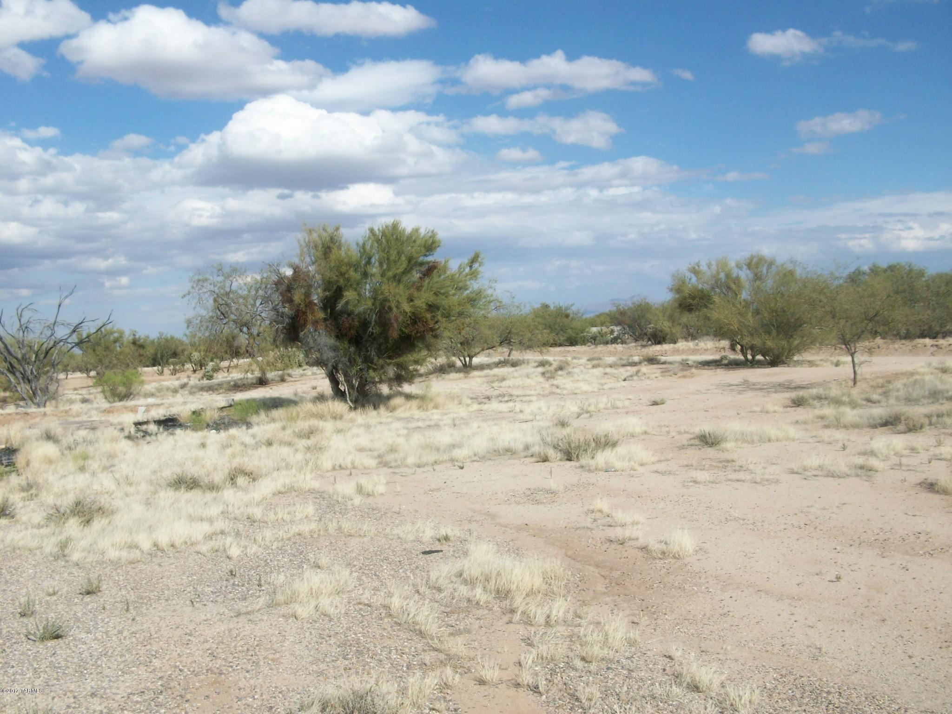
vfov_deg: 41.8
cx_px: 476
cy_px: 357
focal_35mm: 34
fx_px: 935
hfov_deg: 54.0
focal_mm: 5.7
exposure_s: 1/503
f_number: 5.5
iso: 64
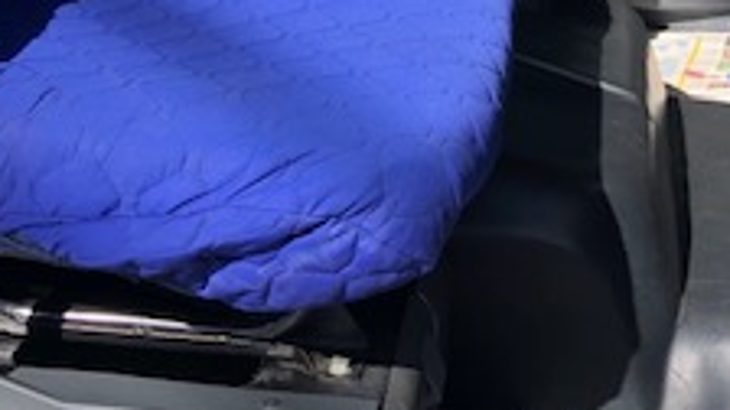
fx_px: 1684
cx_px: 427
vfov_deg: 13.3
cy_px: -166
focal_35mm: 87
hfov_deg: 24.4
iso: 20
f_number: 1.8
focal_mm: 4
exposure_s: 1/640
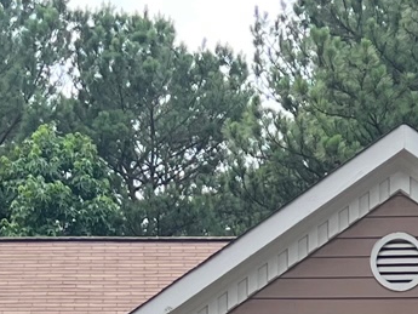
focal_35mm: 152
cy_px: 861
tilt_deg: -0.3
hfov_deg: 13.0
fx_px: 1836
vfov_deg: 8.5
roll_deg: +1.5
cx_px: 162
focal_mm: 5.7
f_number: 1.5
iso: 50
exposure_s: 1/1029
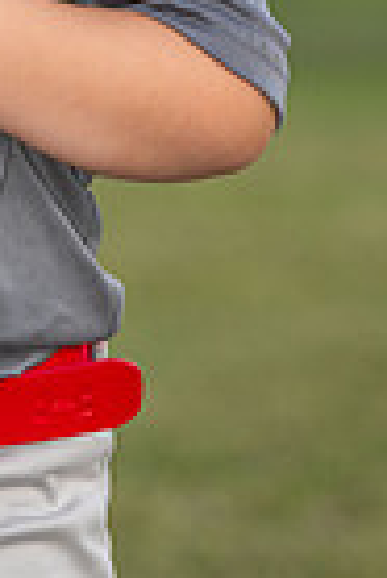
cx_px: -50
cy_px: -166
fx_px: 7785
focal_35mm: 484
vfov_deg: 4.2
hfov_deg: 2.8
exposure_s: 1/200
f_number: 5.6
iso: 100
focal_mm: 150
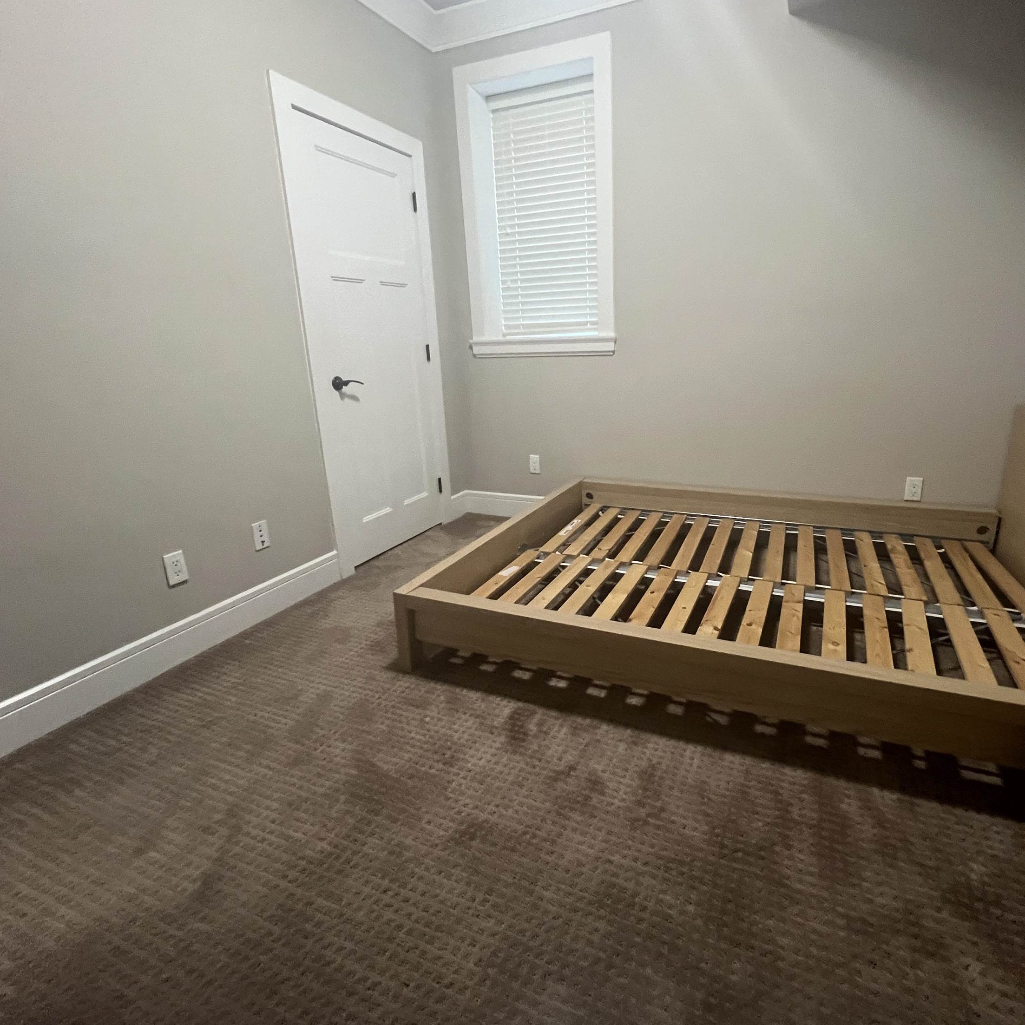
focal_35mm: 16
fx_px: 536
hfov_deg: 87.0
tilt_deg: -15.4
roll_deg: +1.2
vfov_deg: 87.4
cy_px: 494
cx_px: 578
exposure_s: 1/60
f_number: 1.8
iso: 640
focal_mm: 1.57
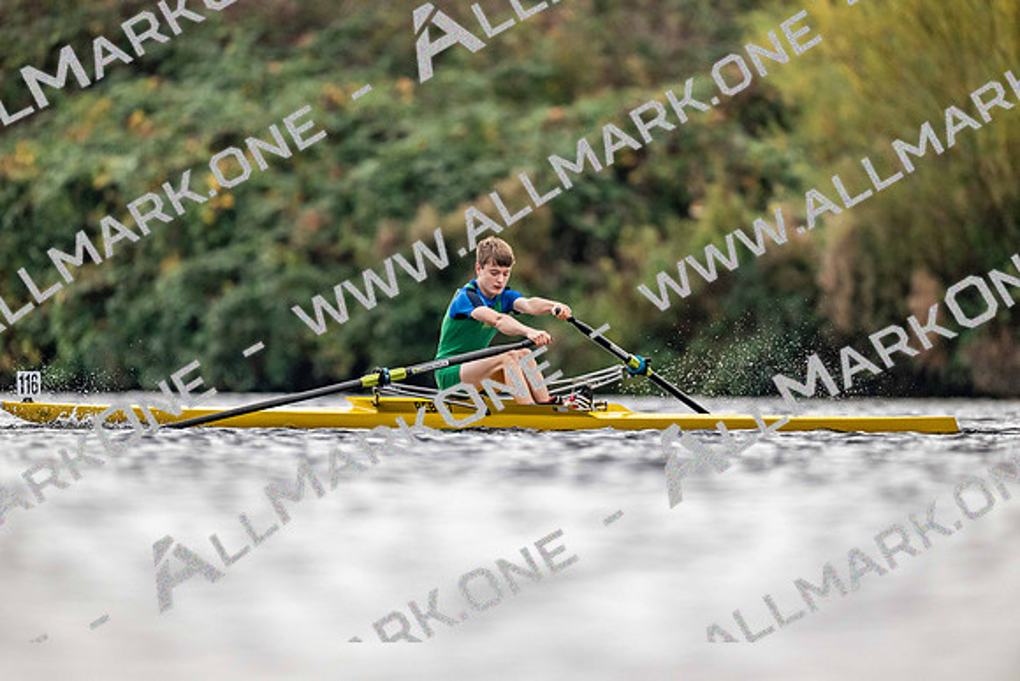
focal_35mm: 600
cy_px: 340
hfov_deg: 3.4
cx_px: 510
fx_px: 17003
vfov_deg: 2.3
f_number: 4
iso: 2000
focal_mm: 600
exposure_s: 1/2500
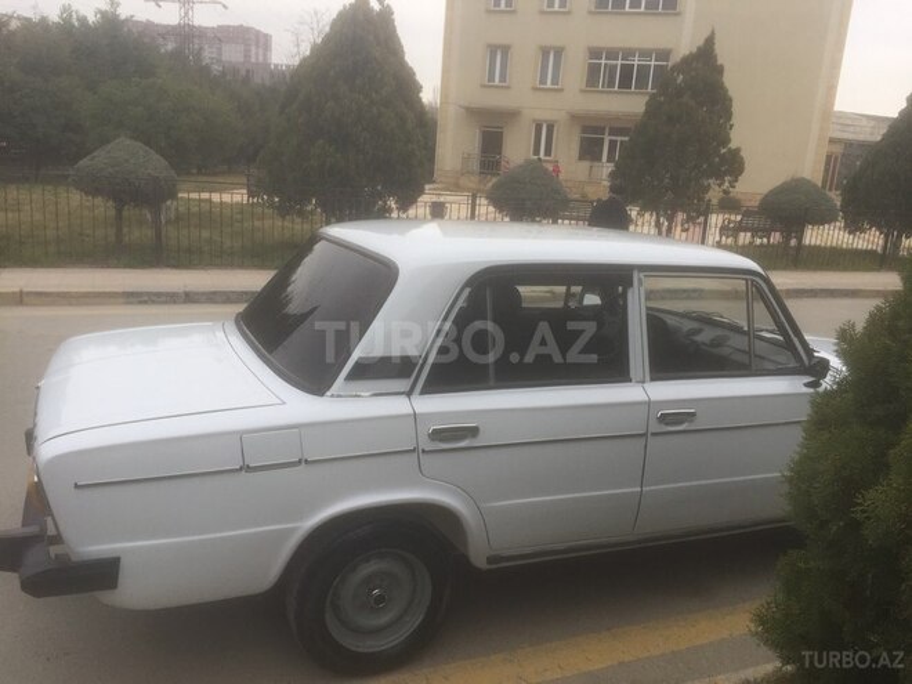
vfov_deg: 48.2
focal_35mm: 29
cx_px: 456
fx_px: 764
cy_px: 342
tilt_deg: -13.5
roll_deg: -3.9
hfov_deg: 61.7
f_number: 2.2
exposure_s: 1/384
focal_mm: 4.15
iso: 32
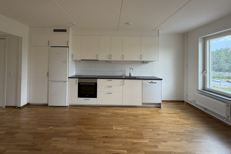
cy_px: 60
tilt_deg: +0.5
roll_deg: -0.7
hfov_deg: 90.0
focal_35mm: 18
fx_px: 115
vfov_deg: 66.6
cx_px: 112
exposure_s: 1/121
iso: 80
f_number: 2.2
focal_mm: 2.22
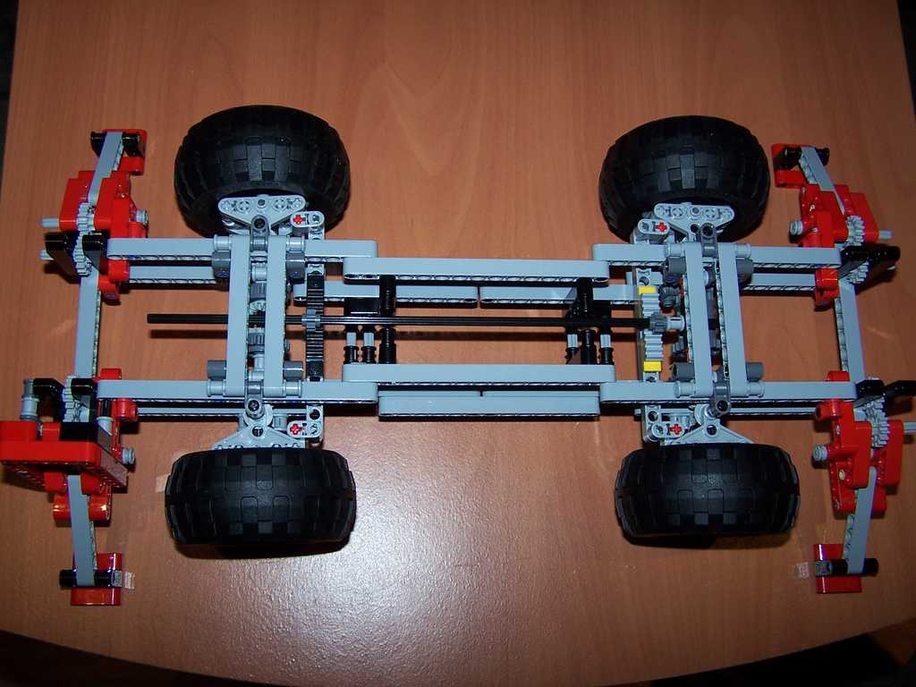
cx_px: 458
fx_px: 1006
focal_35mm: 38
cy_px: 344
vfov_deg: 37.7
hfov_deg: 49.0
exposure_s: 1/60
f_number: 2.8
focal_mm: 6.3
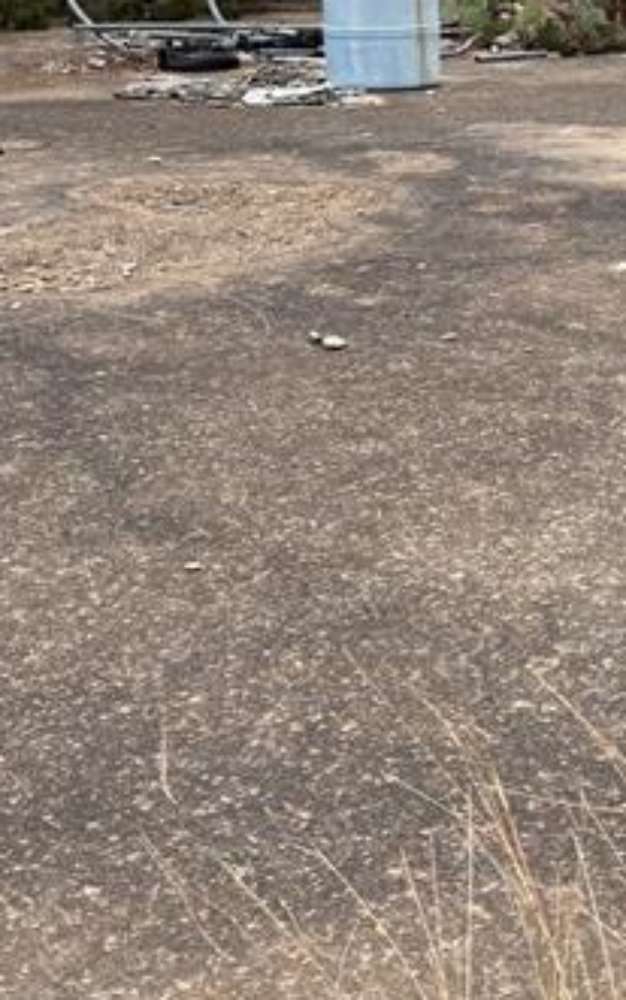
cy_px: 115
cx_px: 644
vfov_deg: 30.7
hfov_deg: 19.7
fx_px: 1746
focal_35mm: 64
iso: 50
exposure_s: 1/1164
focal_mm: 5.96
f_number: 1.6
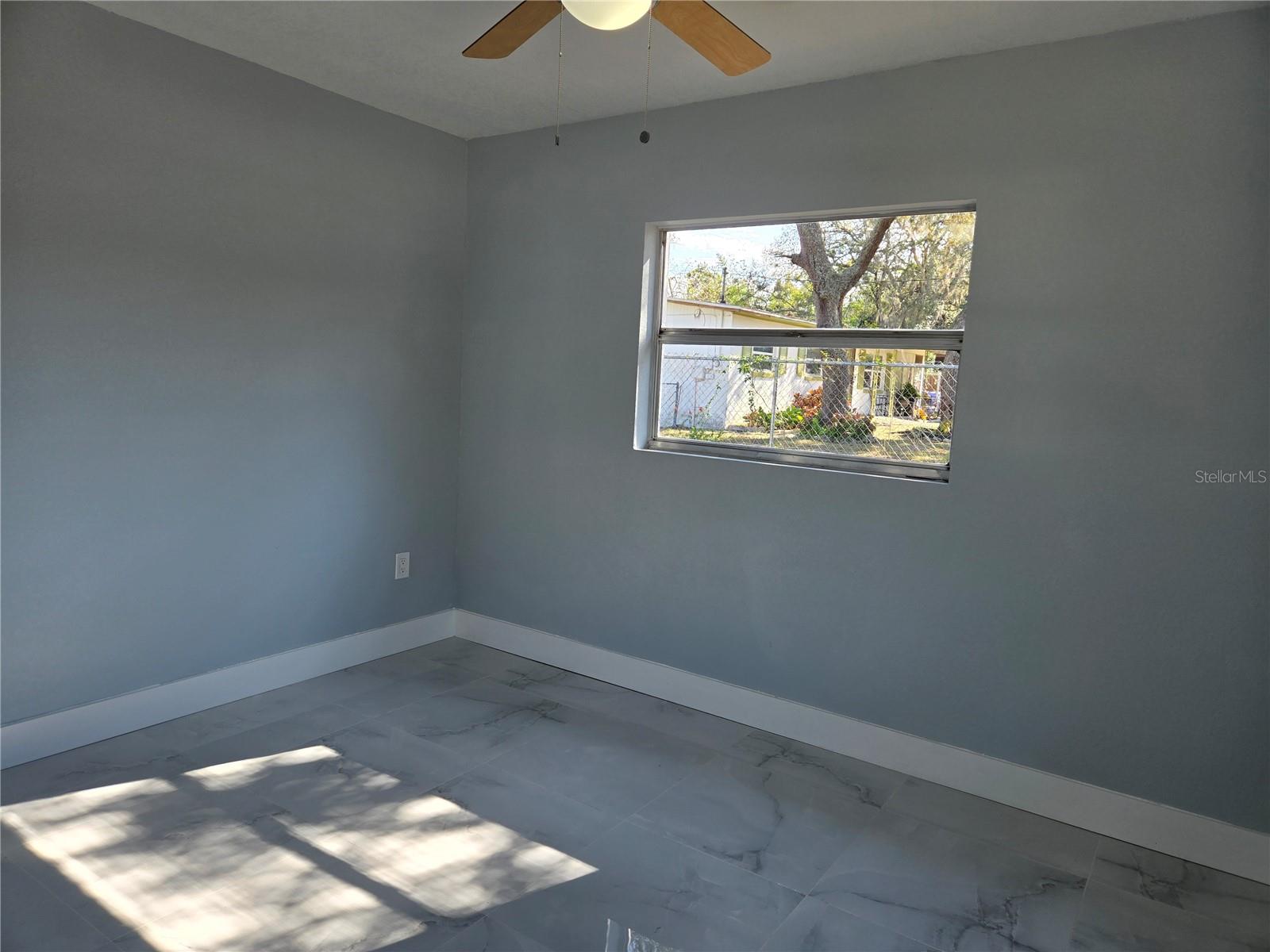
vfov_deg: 58.9
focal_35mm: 23
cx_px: 635
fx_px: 844
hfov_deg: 73.9
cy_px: 476
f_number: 1.8
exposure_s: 1/255
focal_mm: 5.4
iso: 25
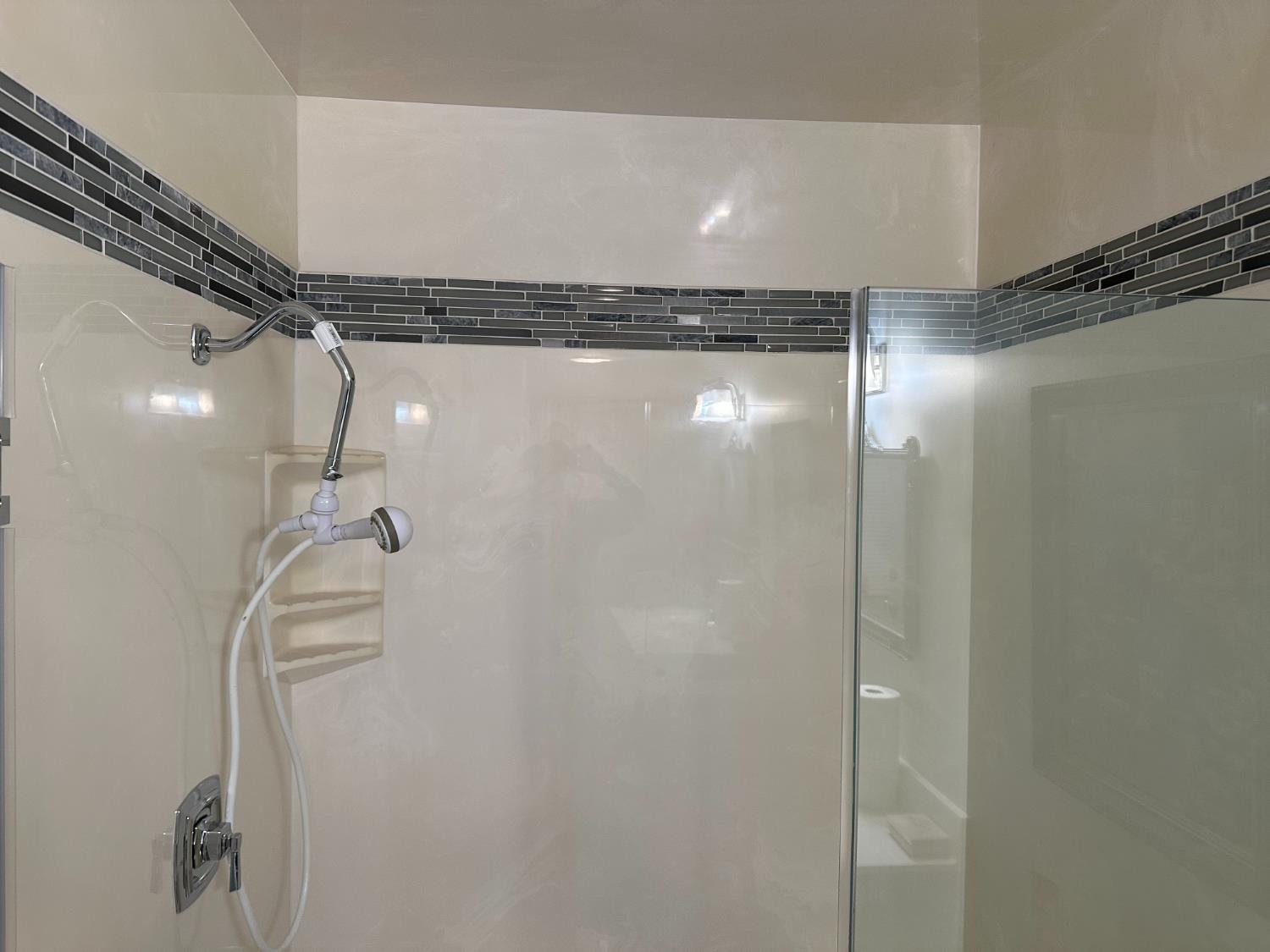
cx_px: 635
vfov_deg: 56.8
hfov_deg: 71.6
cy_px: 476
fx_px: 881
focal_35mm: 24
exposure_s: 1/60
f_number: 1.78
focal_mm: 6.86
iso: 160
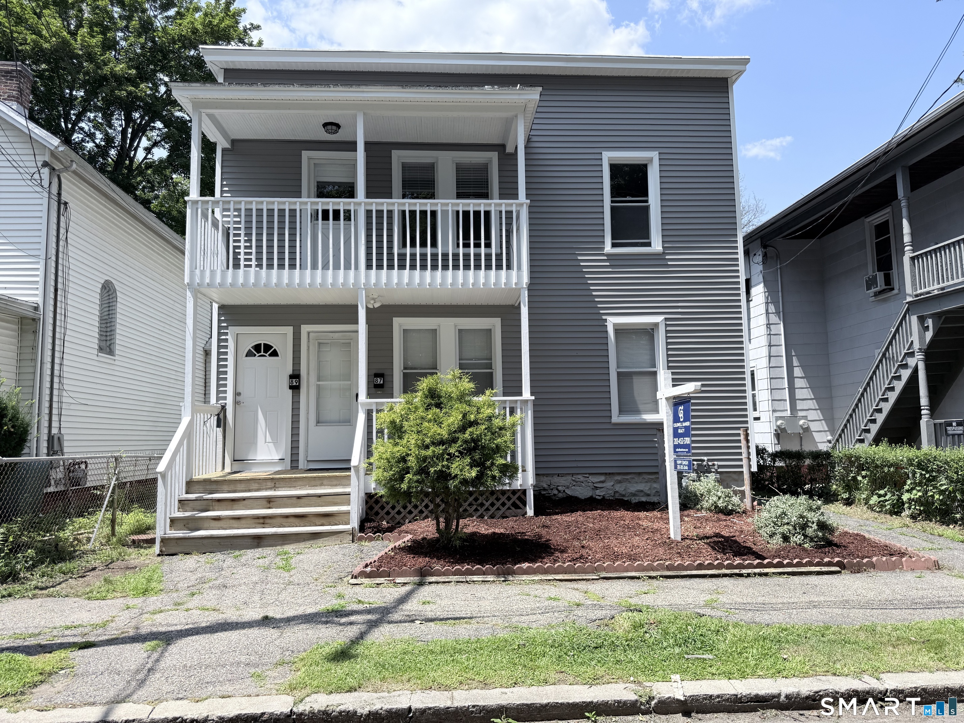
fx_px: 668
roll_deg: +0.4
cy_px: 362
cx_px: 482
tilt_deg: +6.6
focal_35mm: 24
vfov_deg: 56.8
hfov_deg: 71.6
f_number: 1.78
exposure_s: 1/2611
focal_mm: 6.76
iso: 80
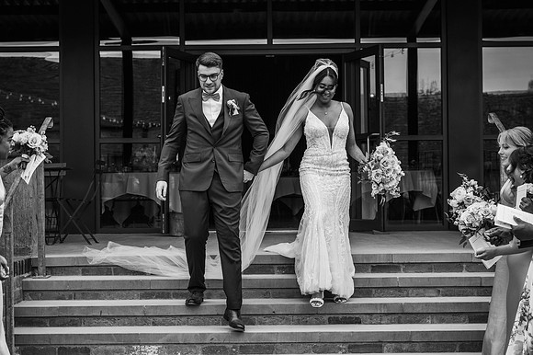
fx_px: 1036
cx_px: 266
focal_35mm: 70
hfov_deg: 28.9
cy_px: 178
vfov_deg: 19.4
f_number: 5
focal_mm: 70
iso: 400
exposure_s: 1/1000
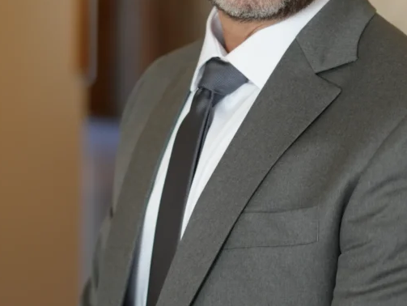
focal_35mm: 165
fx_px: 1941
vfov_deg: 9.0
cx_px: 273
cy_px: 18
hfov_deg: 12.0
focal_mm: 50
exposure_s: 1/125
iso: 200
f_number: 2
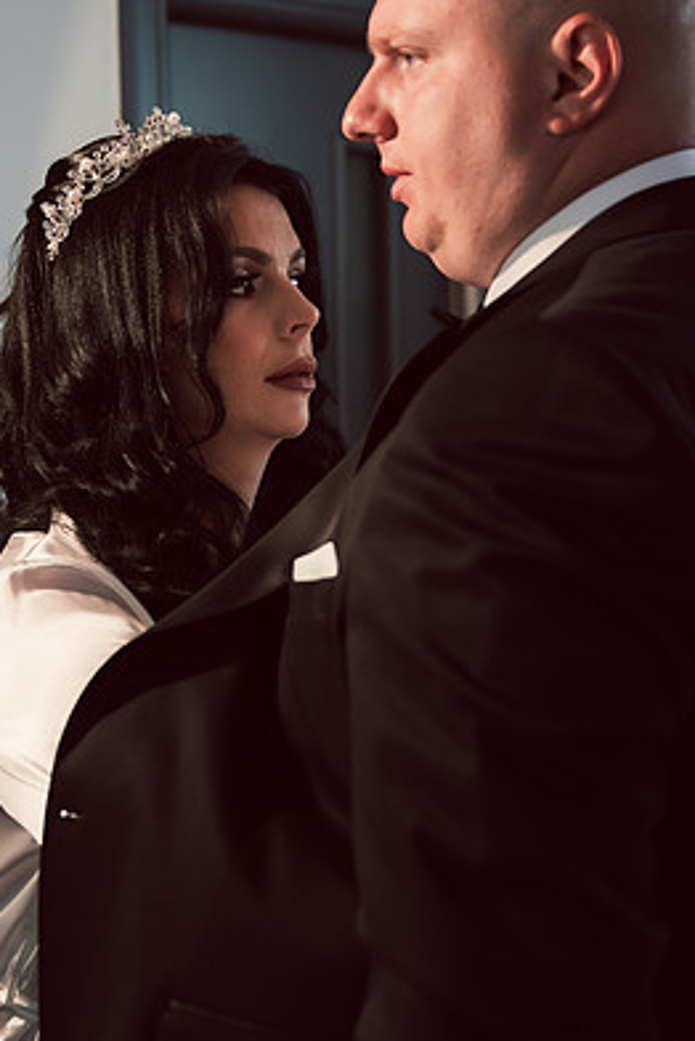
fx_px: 2168
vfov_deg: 27.0
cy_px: 497
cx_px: 226
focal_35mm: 75
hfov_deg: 18.2
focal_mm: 42
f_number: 2.8
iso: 500
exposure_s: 1/200
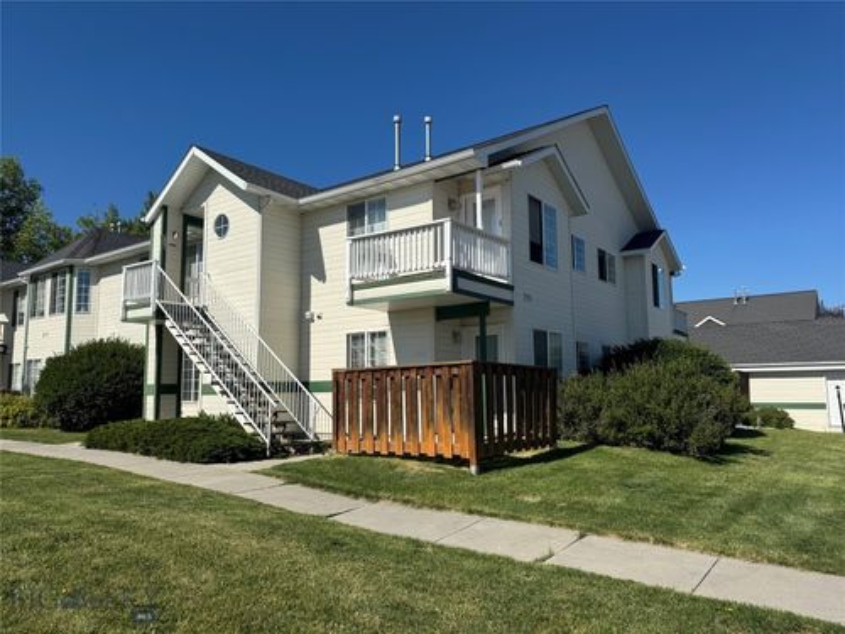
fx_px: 586
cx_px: 422
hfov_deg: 71.6
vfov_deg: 56.8
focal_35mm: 24
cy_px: 317
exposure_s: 1/6410
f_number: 1.78
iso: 80
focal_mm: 6.76
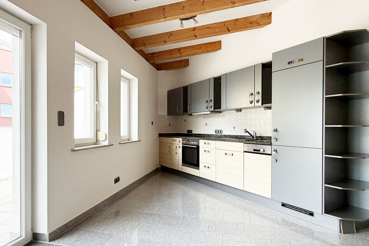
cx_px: 172
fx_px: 215
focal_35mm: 21
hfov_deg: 81.1
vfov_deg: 59.4
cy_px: 130
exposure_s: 1/122
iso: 64
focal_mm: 2.22
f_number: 2.2
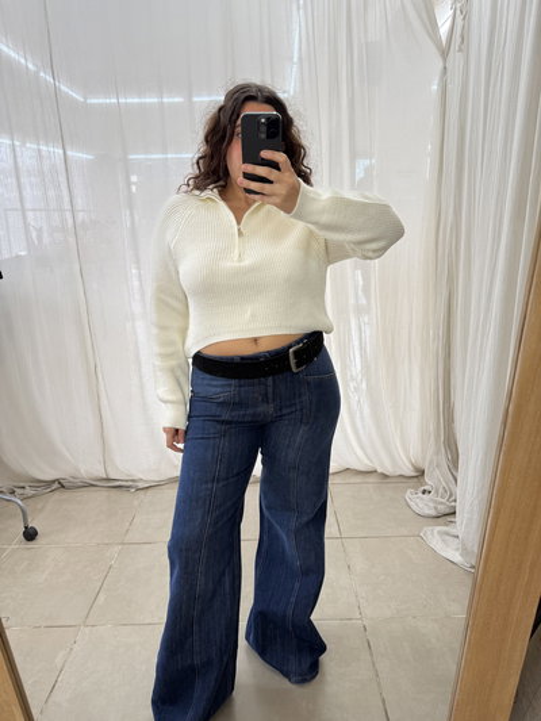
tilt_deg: -33.5
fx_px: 500
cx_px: 270
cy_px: 360
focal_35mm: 24
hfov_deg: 56.8
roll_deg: +2.3
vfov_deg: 71.6
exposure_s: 1/100
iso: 125
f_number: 1.78
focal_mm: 6.76
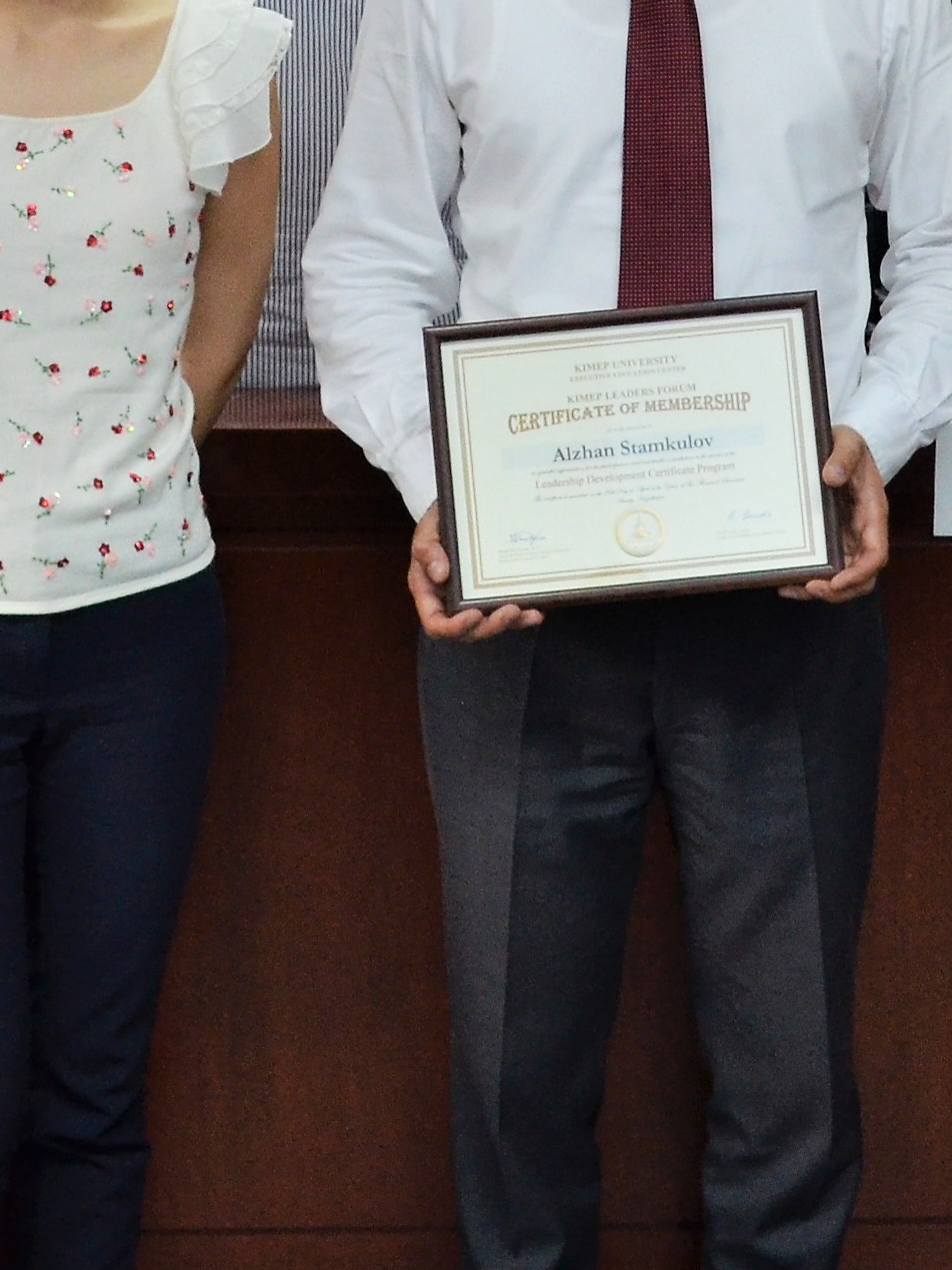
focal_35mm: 123
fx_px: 4510
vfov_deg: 15.7
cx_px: 783
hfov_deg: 12.0
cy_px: -61
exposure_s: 1/60
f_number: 3.8
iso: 800
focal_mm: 22
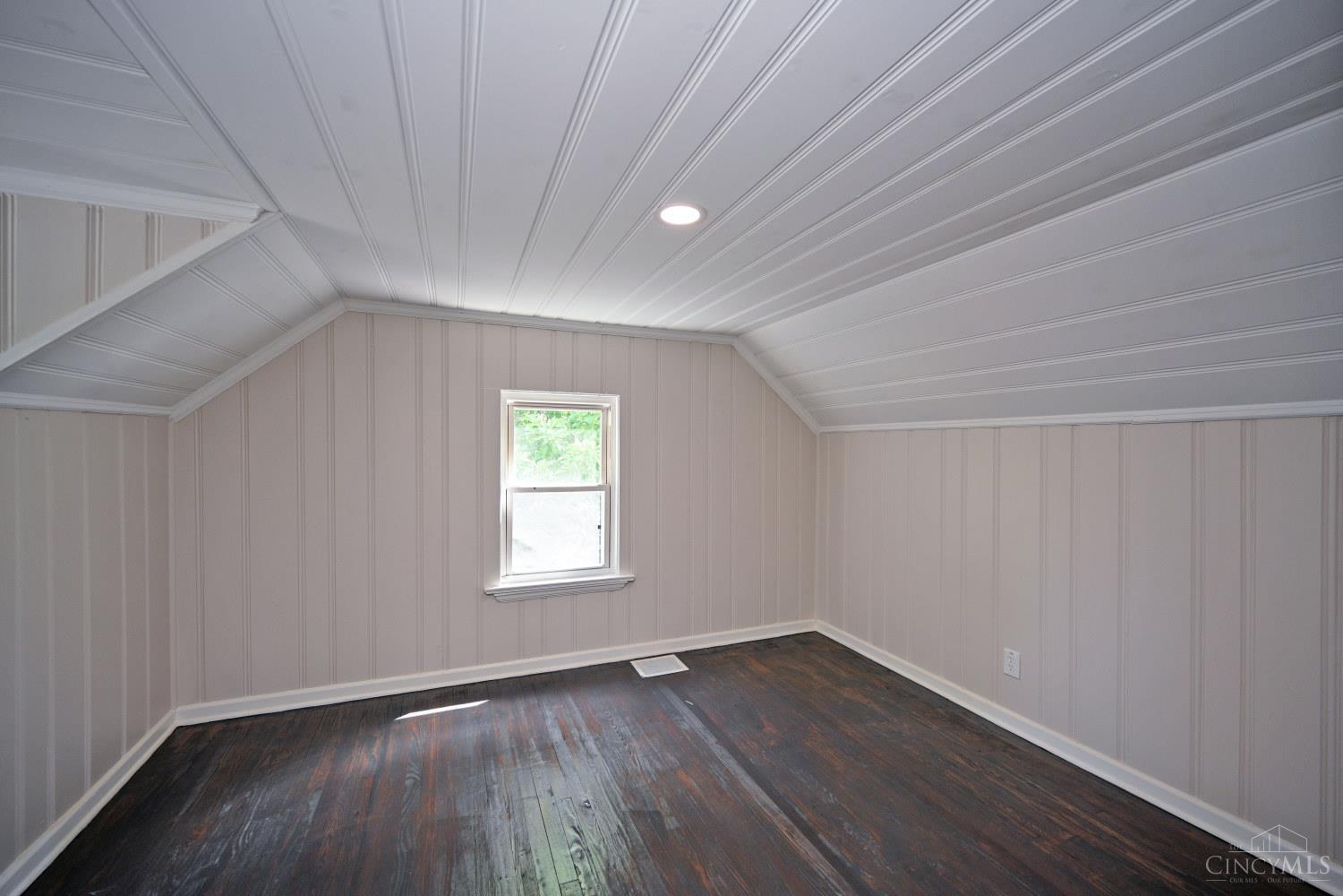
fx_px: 522
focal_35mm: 14
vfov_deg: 81.2
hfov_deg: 104.3
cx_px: 672
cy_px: 448
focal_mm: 14
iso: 280
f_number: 4
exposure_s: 1/60
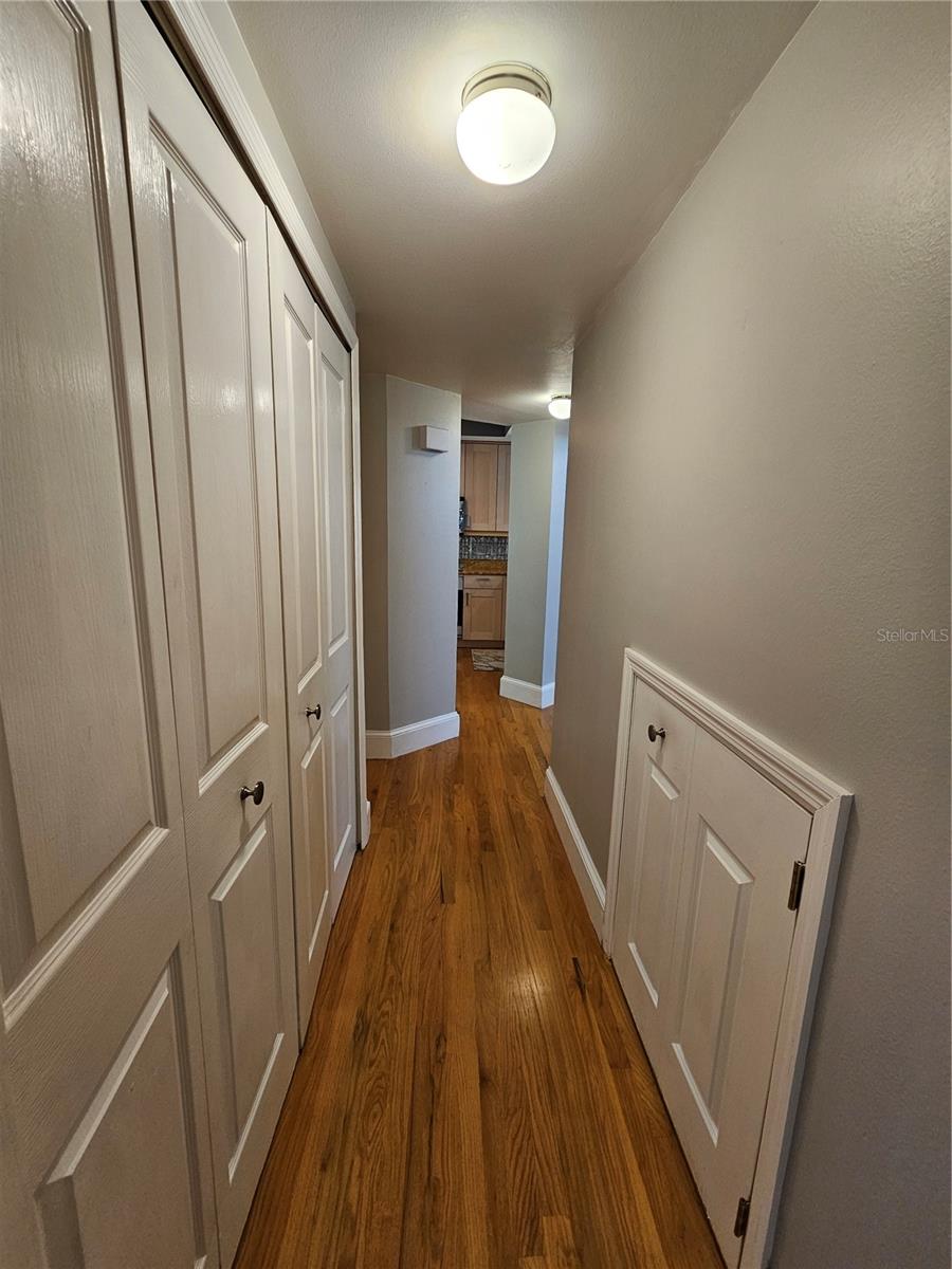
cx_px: 476
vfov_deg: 106.2
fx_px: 477
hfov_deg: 89.9
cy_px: 634
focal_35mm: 13
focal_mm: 2.2
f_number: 2.2
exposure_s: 1/60
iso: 160
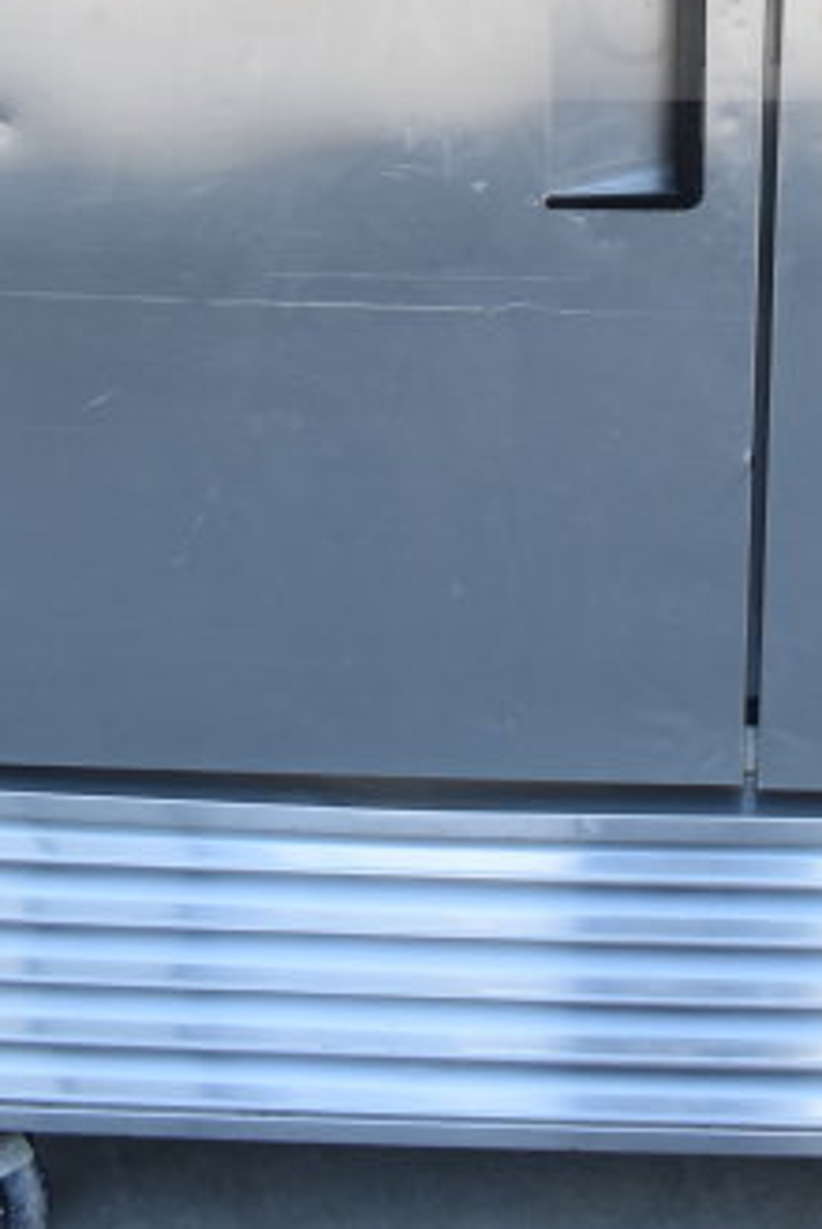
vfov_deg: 24.7
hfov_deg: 17.9
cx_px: 744
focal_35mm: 75
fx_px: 2563
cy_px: -196
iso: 200
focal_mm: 18
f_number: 5
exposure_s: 1/100
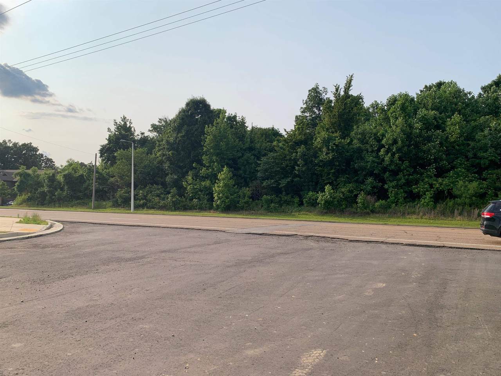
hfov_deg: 67.3
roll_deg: -2.0
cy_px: 188
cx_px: 250
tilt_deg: +3.7
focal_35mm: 26
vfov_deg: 53.1
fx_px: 376
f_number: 1.8
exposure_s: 1/3401
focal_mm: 4.25
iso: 25
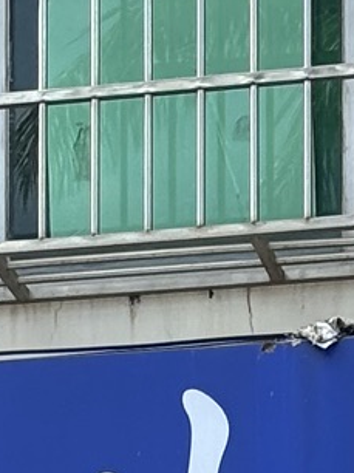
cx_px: 173
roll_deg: +0.1
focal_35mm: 340
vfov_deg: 5.5
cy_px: 1329
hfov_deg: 4.4
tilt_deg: +6.0
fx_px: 4642
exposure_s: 1/894
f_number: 1.6
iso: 32
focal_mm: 5.96
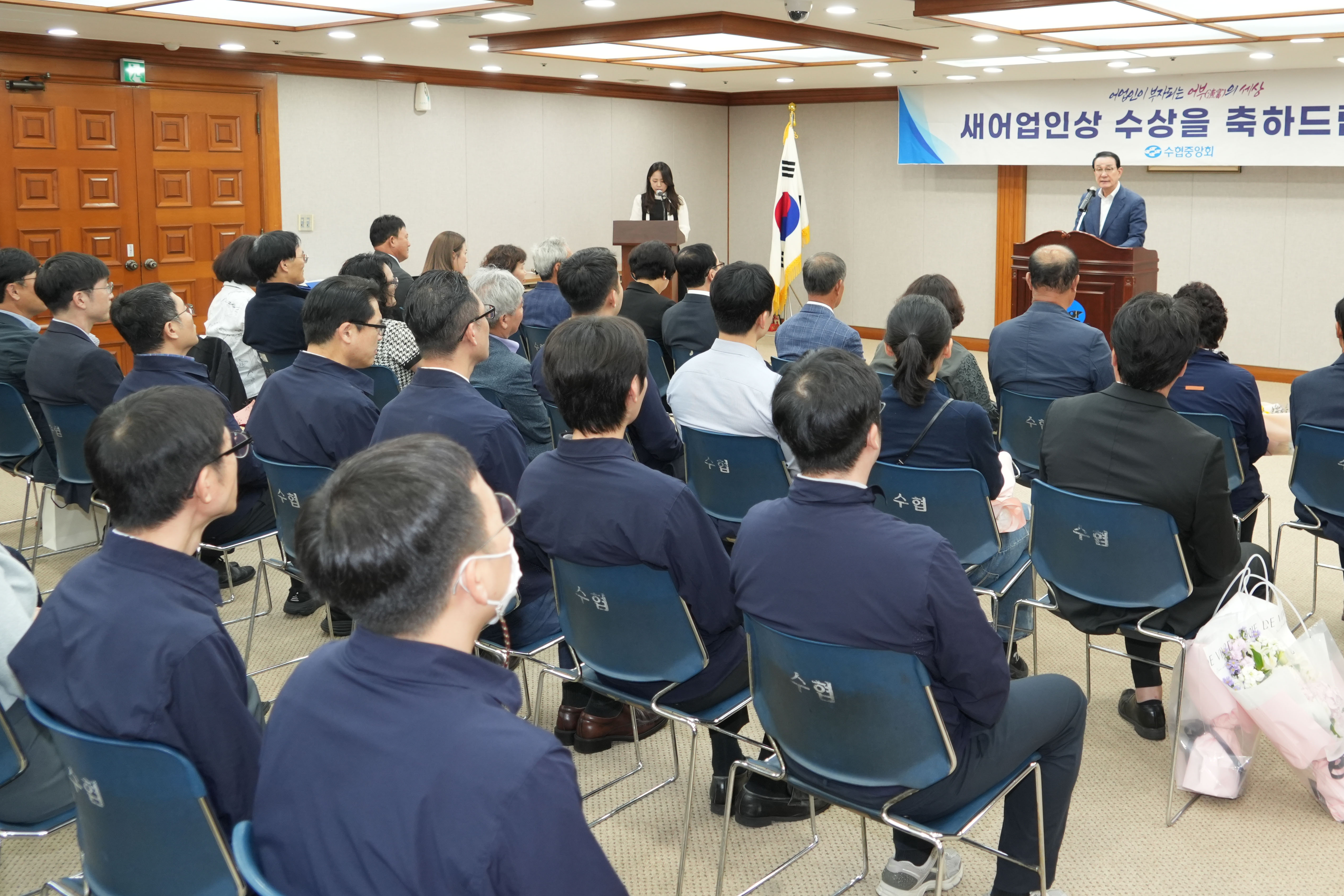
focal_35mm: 33
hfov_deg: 56.6
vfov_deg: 39.5
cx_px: 837
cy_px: 296
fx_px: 1232
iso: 1250
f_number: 4.5
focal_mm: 24
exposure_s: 1/125
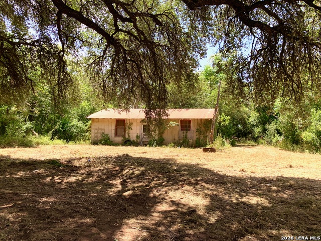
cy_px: 120
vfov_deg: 53.1
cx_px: 160
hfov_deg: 67.3
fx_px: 241
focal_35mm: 26
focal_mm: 4.25
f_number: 1.8
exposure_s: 1/408
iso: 25
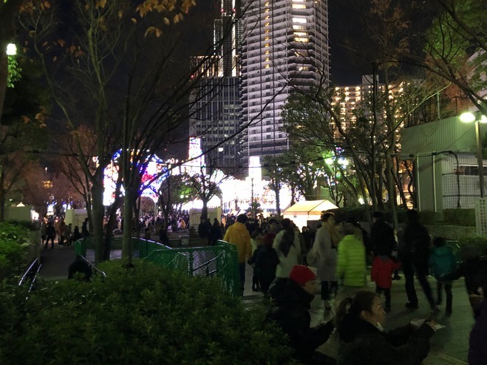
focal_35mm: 34
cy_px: 175
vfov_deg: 41.8
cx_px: 248
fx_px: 478
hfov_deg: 54.0
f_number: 1.8
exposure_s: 1/4
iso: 250
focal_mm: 3.99
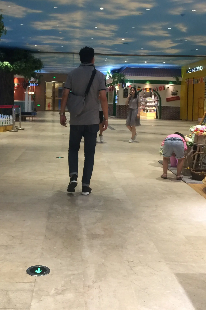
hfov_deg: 31.0
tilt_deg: -0.3
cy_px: 102
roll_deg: -1.3
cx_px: 74
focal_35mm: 43
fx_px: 369
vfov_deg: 44.7
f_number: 2.2
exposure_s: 1/33
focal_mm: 4.15
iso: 80
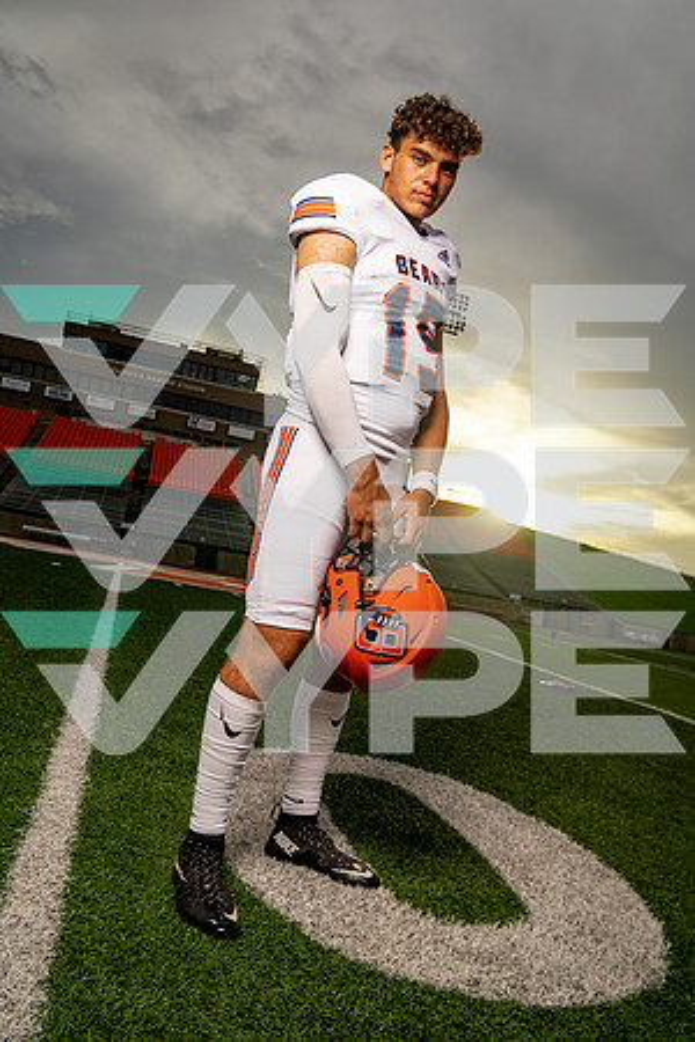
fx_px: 811
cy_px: 521
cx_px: 348
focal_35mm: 28
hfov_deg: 46.4
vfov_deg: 65.5
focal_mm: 28
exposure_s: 1/500
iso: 200
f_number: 5.6
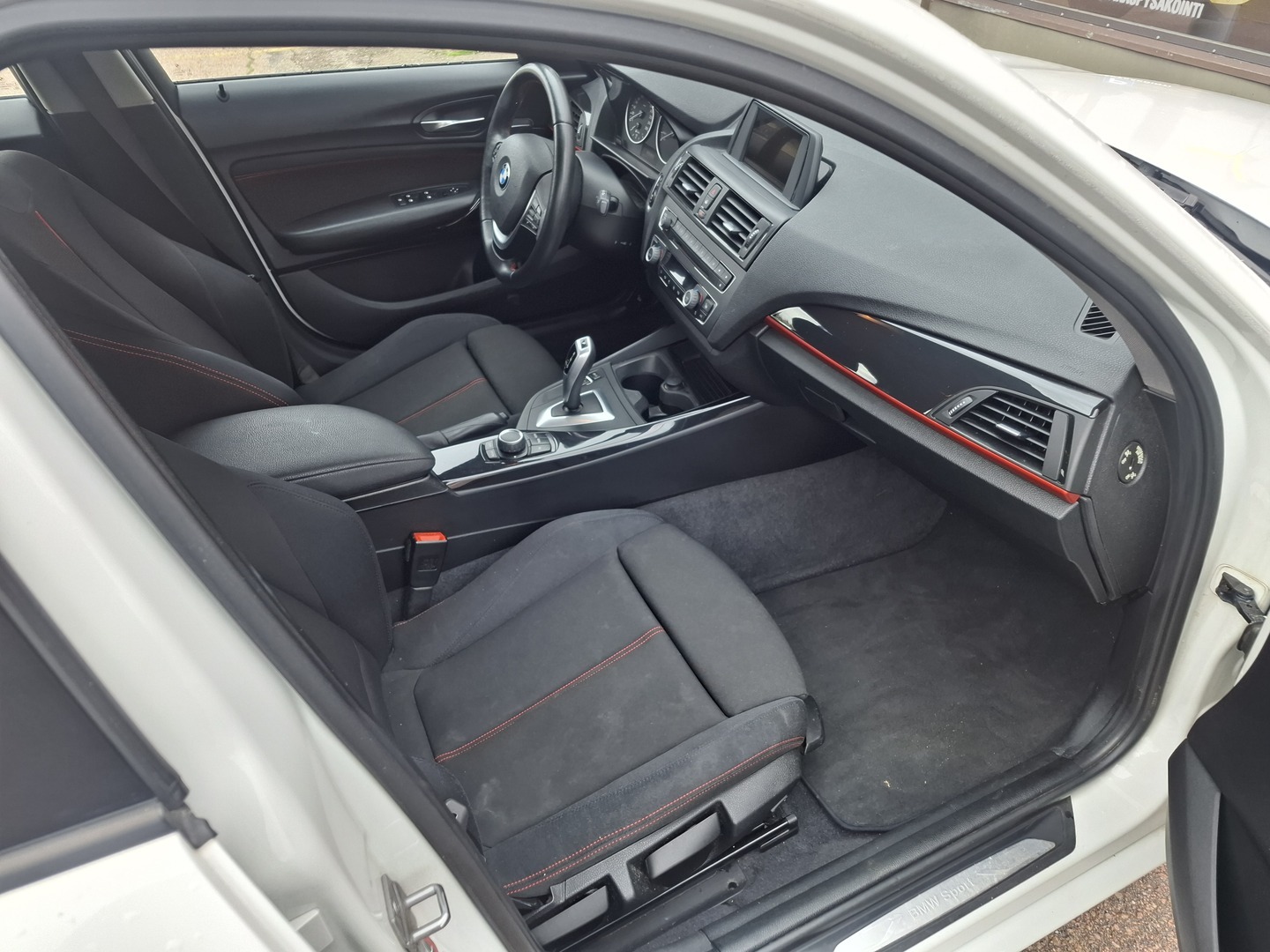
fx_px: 844
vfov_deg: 58.9
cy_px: 476
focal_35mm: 23
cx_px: 635
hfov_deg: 73.9
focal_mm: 5.54
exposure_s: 1/101
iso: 50
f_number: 1.8
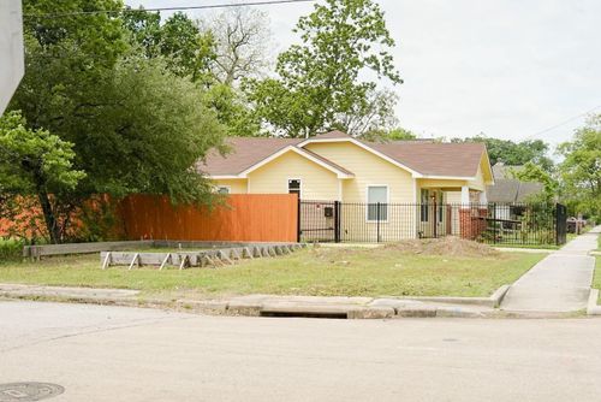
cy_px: 201
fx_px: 835
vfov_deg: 27.0
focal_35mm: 50
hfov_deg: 39.6
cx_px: 300
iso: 800
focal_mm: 50
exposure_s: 1/8000
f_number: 4
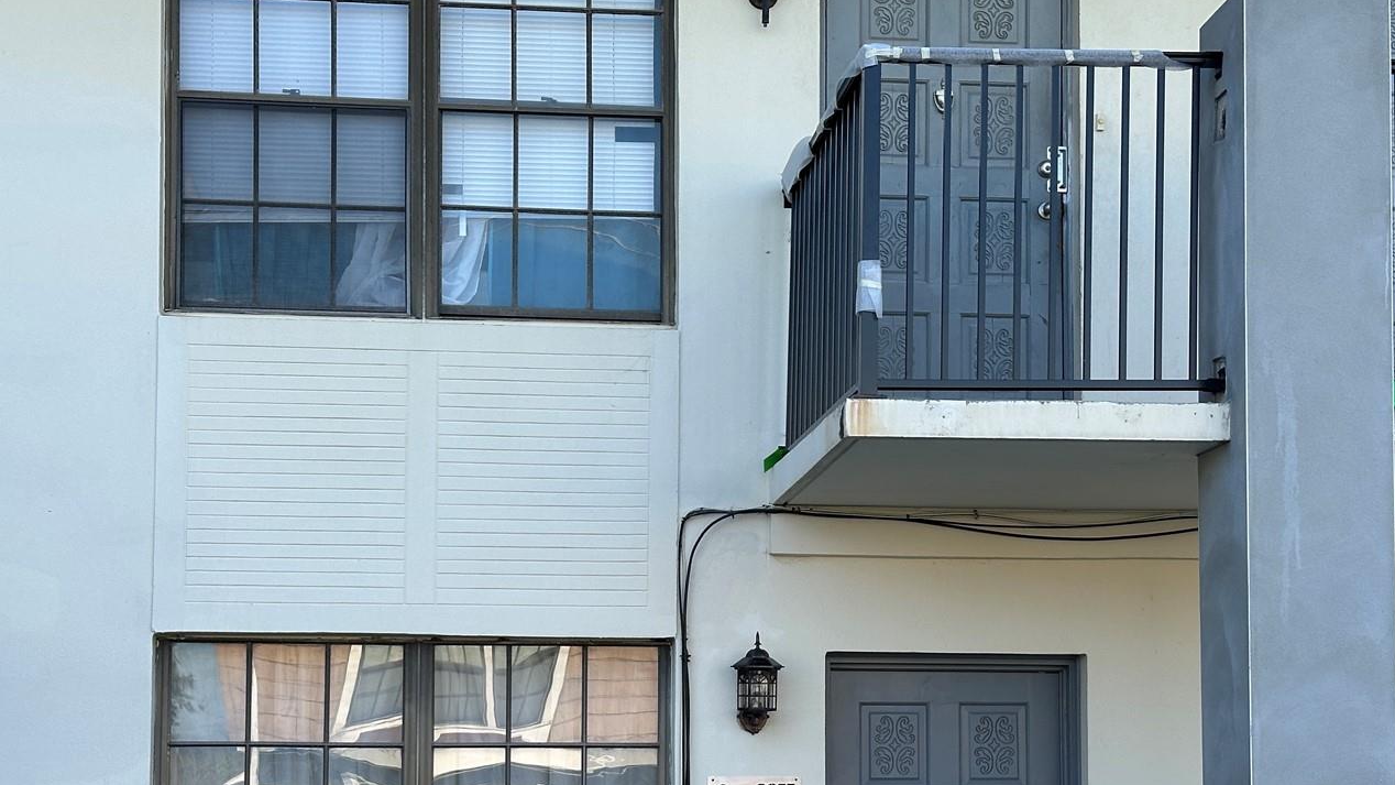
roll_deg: -0.1
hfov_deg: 31.9
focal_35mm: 66
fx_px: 2441
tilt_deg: +3.9
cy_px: 639
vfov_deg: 18.1
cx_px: 739
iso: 64
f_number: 1.78
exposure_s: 1/944
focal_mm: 6.86
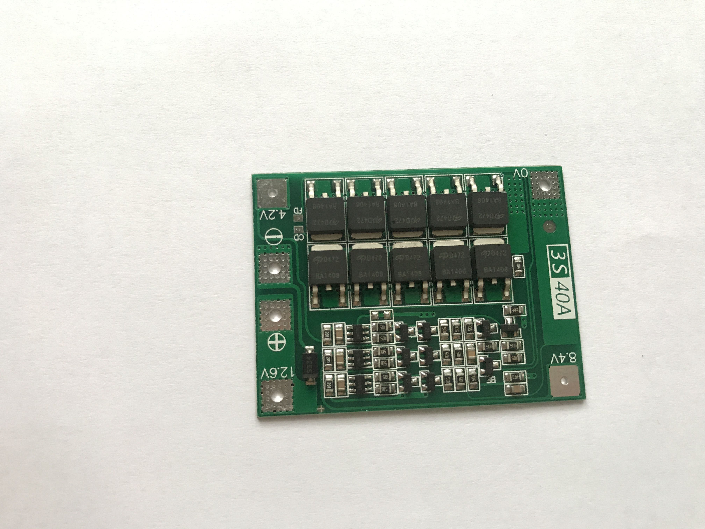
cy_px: 264
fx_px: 570
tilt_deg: -80.8
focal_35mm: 28
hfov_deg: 63.4
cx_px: 352
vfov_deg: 49.7
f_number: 1.8
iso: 40
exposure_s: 1/25
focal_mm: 3.99
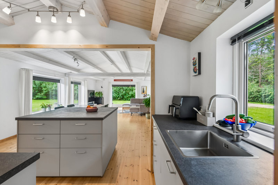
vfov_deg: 70.4
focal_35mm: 17
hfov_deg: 93.3
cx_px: 139
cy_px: 92
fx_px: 131
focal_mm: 17
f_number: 10
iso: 250
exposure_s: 1/4
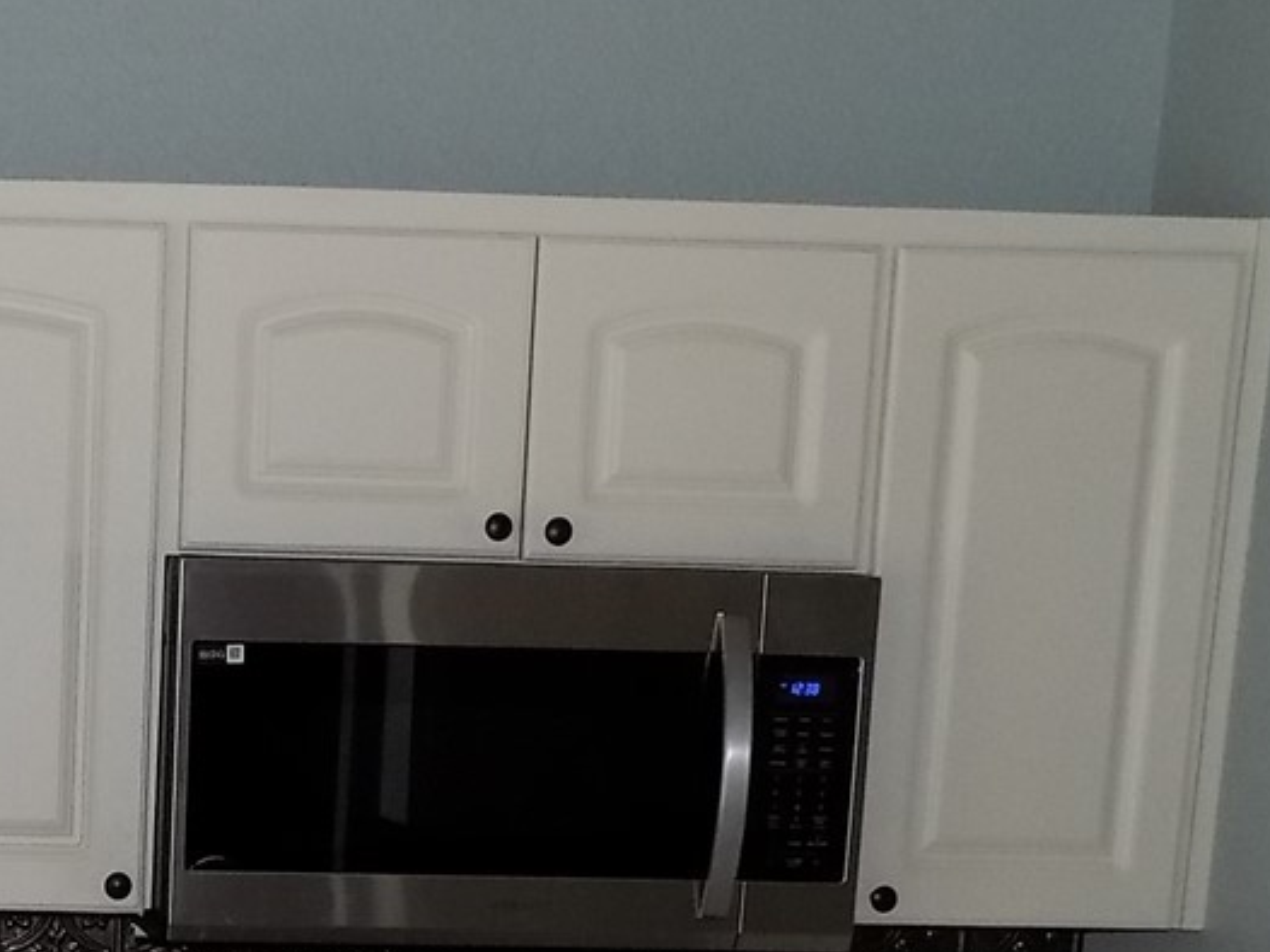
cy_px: 1237
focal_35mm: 70
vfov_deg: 19.4
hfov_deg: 26.1
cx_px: -46
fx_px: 2567
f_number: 3.1
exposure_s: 1/30
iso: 200
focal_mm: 4
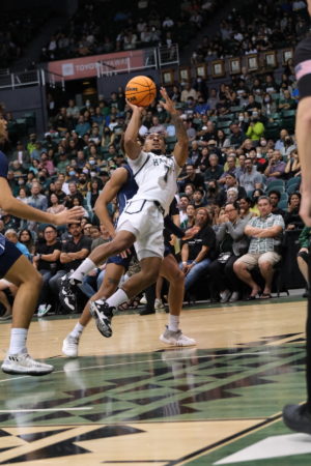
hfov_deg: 18.2
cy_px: 233
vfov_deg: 27.0
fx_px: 972
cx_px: 156
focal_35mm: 75
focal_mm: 50
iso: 6400
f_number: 2.8
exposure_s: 1/1000
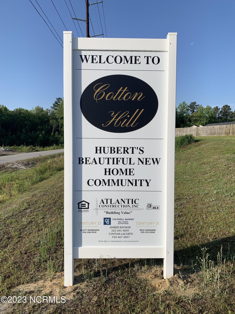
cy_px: 157
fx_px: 235
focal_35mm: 26
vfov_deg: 67.3
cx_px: 118
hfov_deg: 53.1
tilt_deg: -5.0
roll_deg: +0.7
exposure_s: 1/2833
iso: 25
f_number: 1.8
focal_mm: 4.25
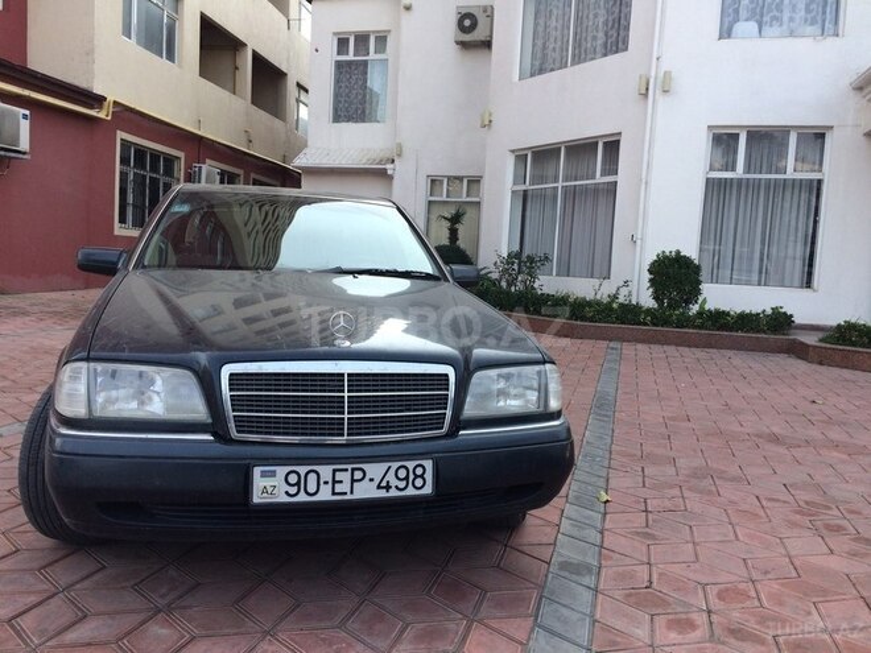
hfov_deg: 61.7
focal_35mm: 29
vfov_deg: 48.2
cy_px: 326
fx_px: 730
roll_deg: -1.8
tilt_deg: -4.7
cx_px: 436
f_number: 2.2
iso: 32
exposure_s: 1/451
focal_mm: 4.15
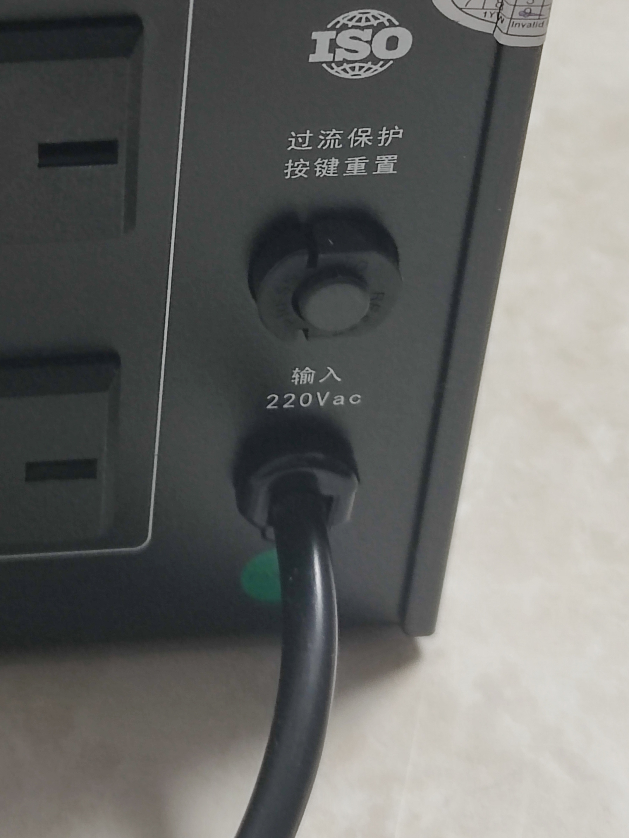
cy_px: 142
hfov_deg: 15.2
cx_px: 138
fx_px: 2350
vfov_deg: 20.0
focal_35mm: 97
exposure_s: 1/60
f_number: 1.69
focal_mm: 6.72
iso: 553
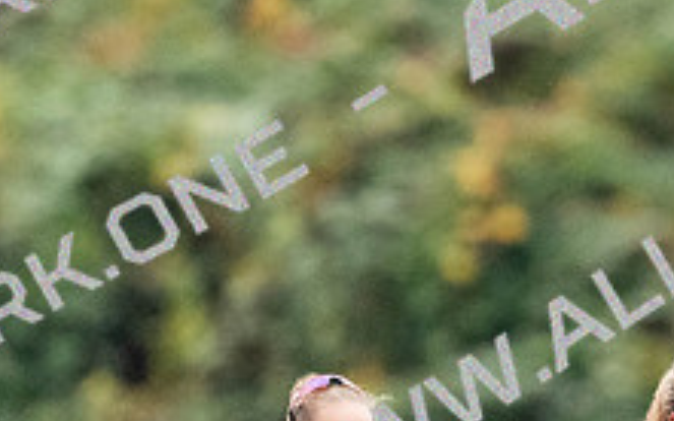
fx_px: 44184
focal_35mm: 2406
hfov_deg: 0.9
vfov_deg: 0.5
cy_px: 528
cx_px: 625
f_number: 4
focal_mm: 600
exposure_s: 1/2500
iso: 4000
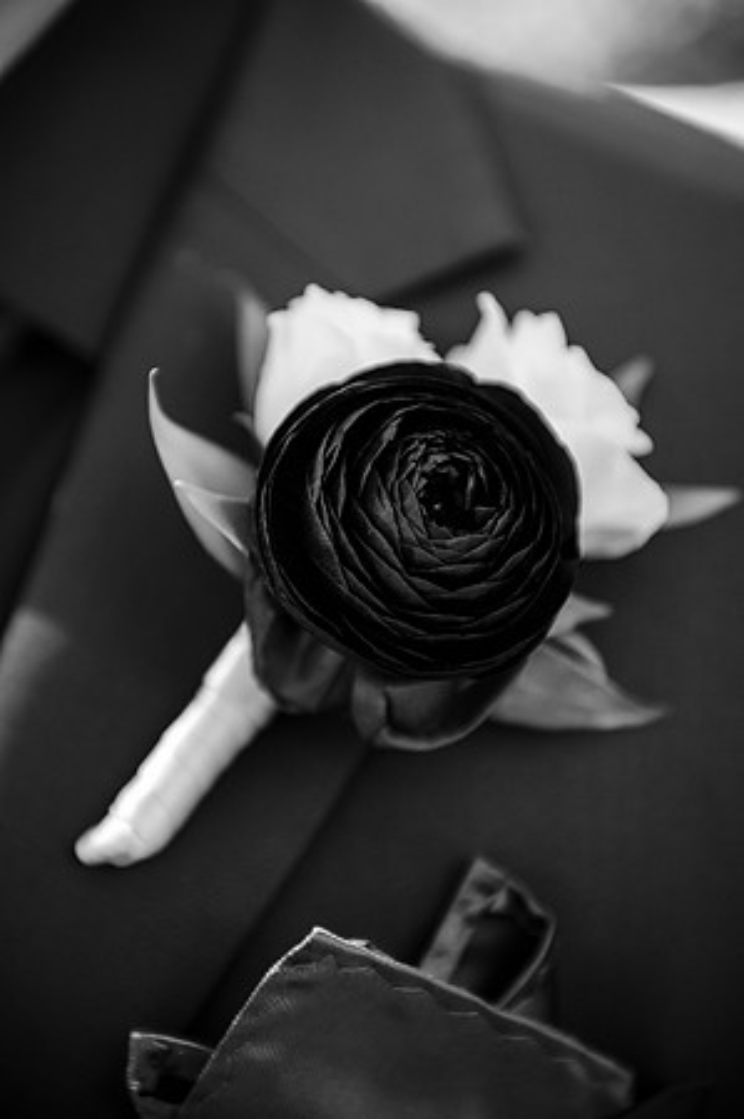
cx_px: 372
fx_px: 2175
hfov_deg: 19.4
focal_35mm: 70
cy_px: 560
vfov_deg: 28.9
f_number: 3.5
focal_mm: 70
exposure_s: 1/1000
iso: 800
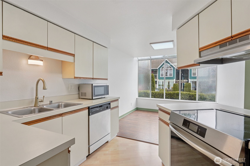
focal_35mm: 17
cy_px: 83
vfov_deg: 70.4
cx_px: 125
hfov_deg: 93.3
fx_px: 118
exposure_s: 1/90
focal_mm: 17
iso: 400
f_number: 8
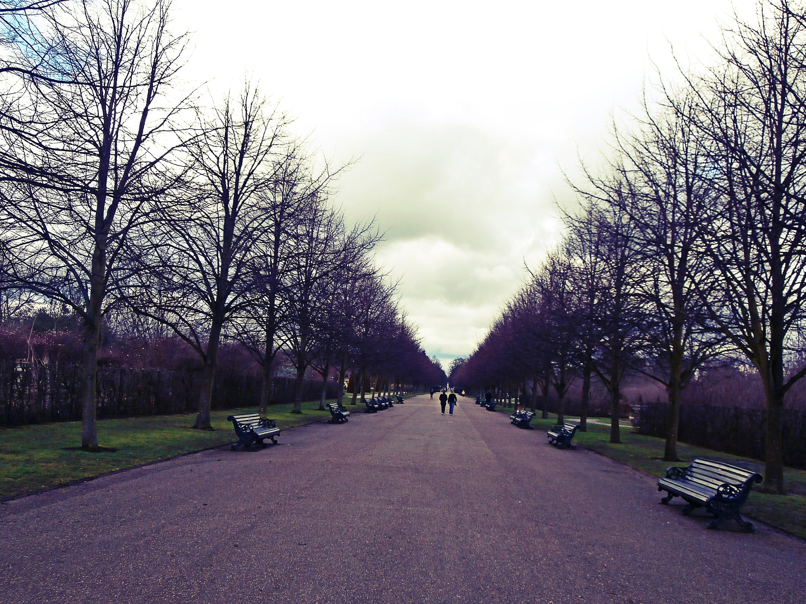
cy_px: 302
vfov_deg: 46.8
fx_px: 699
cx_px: 403
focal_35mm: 30
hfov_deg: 60.0
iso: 100
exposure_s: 1/250
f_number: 3.5
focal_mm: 5.36
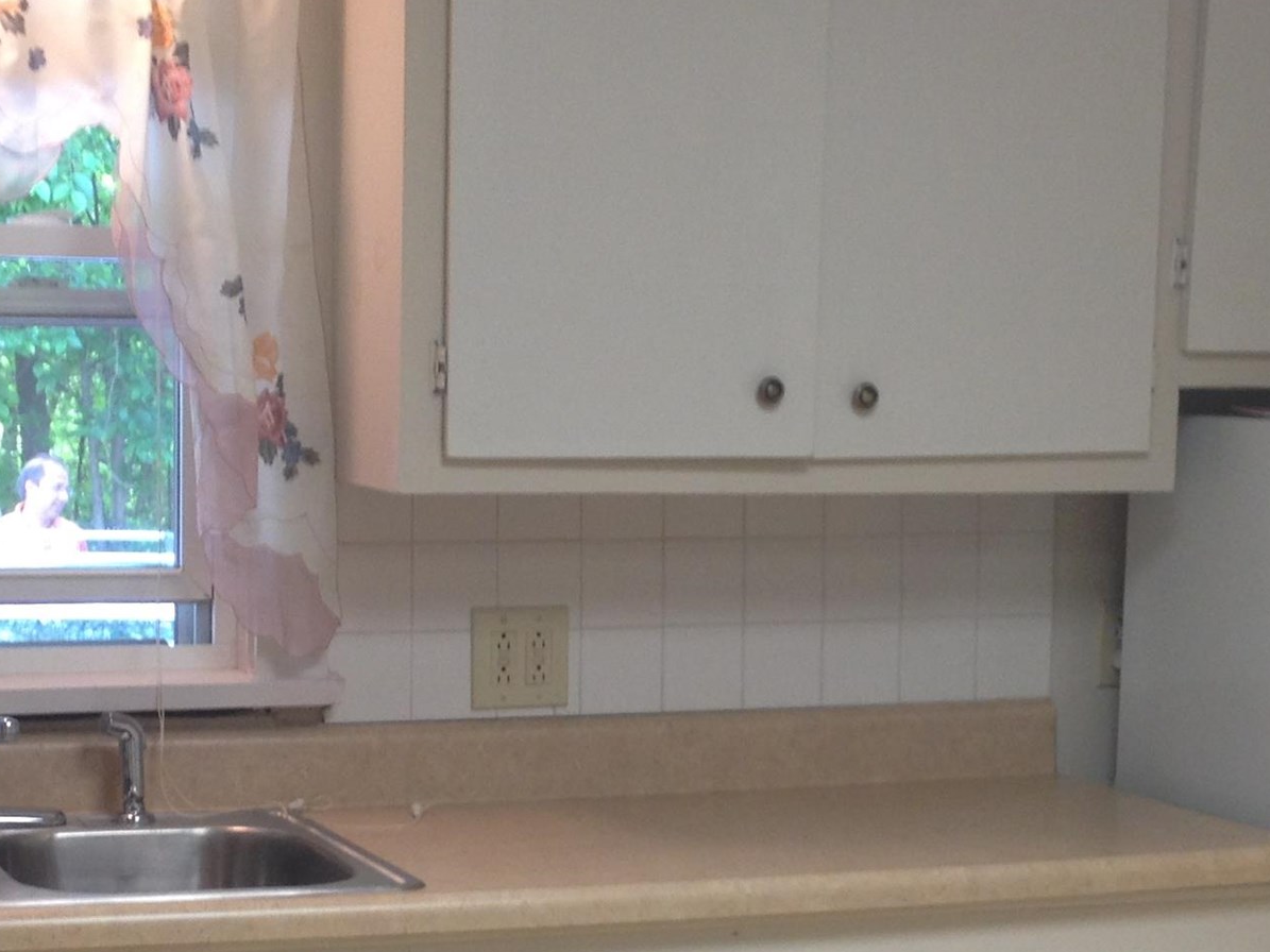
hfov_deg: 21.7
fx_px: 3302
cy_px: 746
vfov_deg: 16.3
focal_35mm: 90
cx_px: 484
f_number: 2.4
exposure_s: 1/20
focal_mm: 4.28
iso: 64
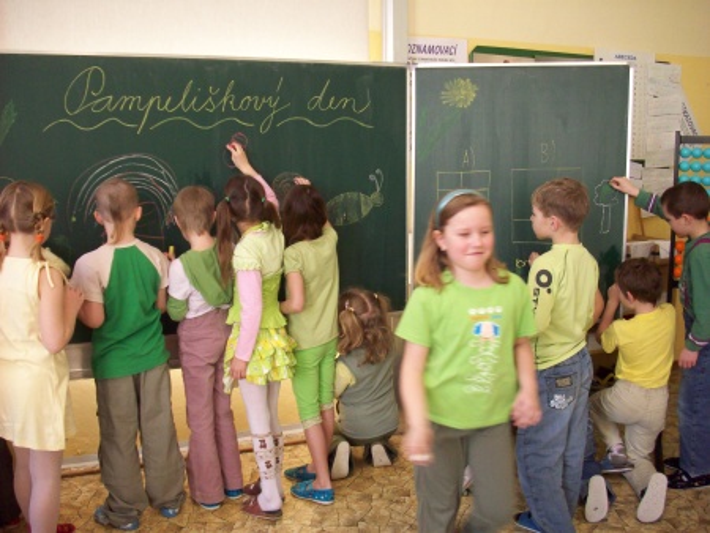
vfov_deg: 38.7
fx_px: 759
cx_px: 355
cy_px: 266
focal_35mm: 37
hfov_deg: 50.1
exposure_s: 1/41.9
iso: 160
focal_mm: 6.2
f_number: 2.8
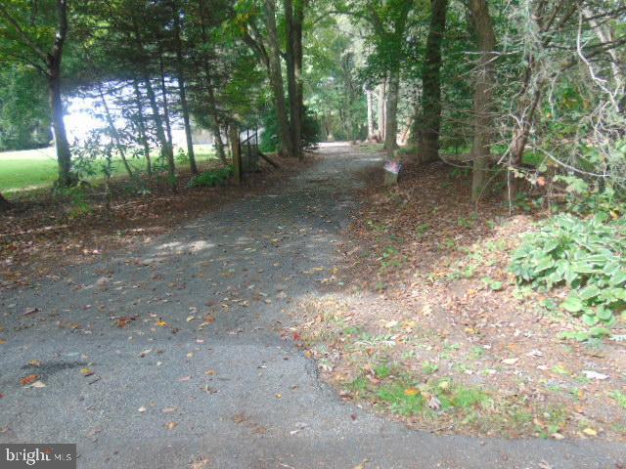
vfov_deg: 54.9
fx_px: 452
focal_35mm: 25
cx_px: 313
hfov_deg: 69.4
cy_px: 234
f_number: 3
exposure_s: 1/100
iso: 80
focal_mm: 4.5
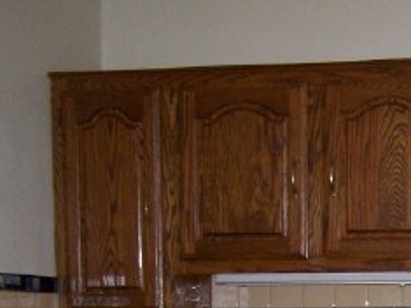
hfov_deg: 17.7
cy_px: 402
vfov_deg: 13.7
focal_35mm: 104
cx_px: 537
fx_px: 1234
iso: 140
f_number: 2.8
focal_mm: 6.3
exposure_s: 1/60
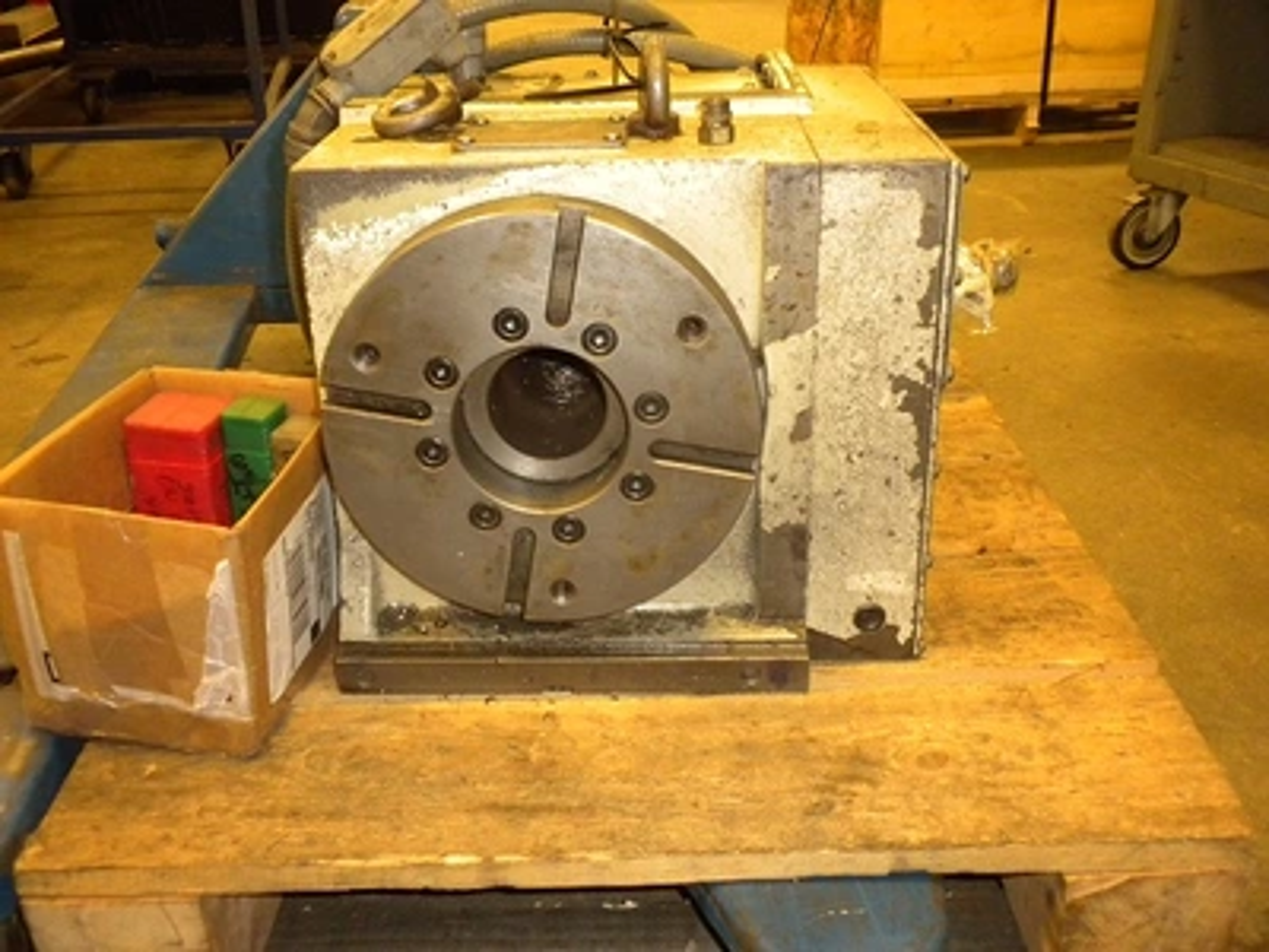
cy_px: 476
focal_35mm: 37
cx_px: 634
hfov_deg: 50.1
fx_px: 1356
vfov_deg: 38.7
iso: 400
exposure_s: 1/30
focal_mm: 6.6
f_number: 3.5
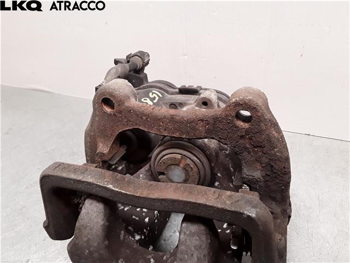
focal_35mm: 28
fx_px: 283
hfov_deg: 63.4
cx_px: 175
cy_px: 132
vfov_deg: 49.7
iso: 100
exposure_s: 1/100
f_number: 1.9
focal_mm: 2.91
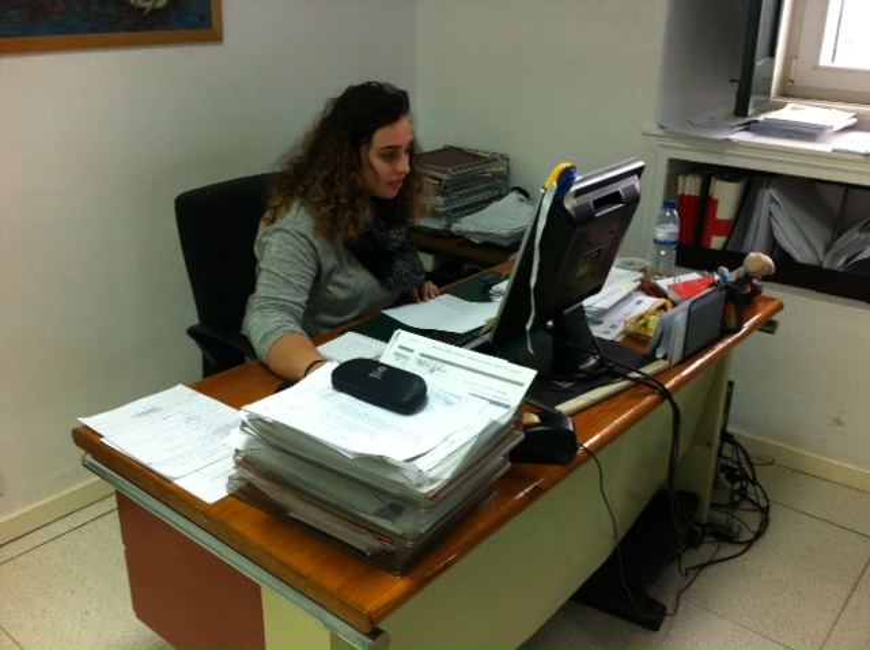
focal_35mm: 35
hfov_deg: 52.7
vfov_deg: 40.6
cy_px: 325
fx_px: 878
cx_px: 435
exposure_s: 1/15
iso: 125
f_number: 2.8
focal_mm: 3.85
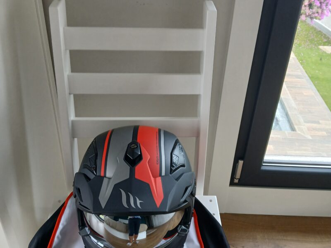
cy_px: 124
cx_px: 166
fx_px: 249
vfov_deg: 53.1
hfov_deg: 67.3
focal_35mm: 26
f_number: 1.8
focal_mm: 3.98
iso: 80
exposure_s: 1/50
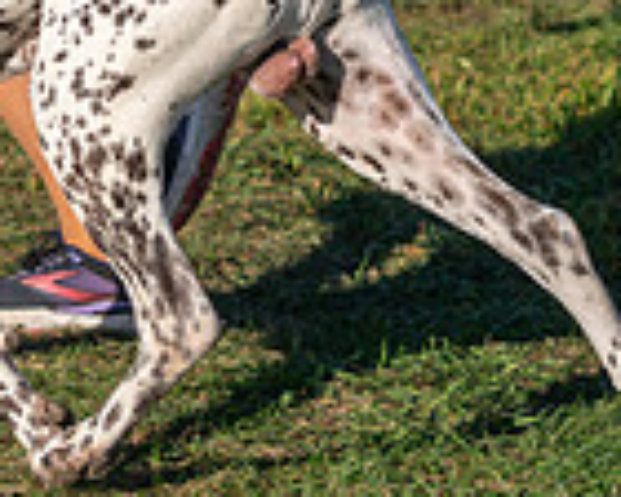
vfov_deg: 4.9
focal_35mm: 316
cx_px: -153
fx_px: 5808
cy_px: -315
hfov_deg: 6.1
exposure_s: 1/1250
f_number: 4.5
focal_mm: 70
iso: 100
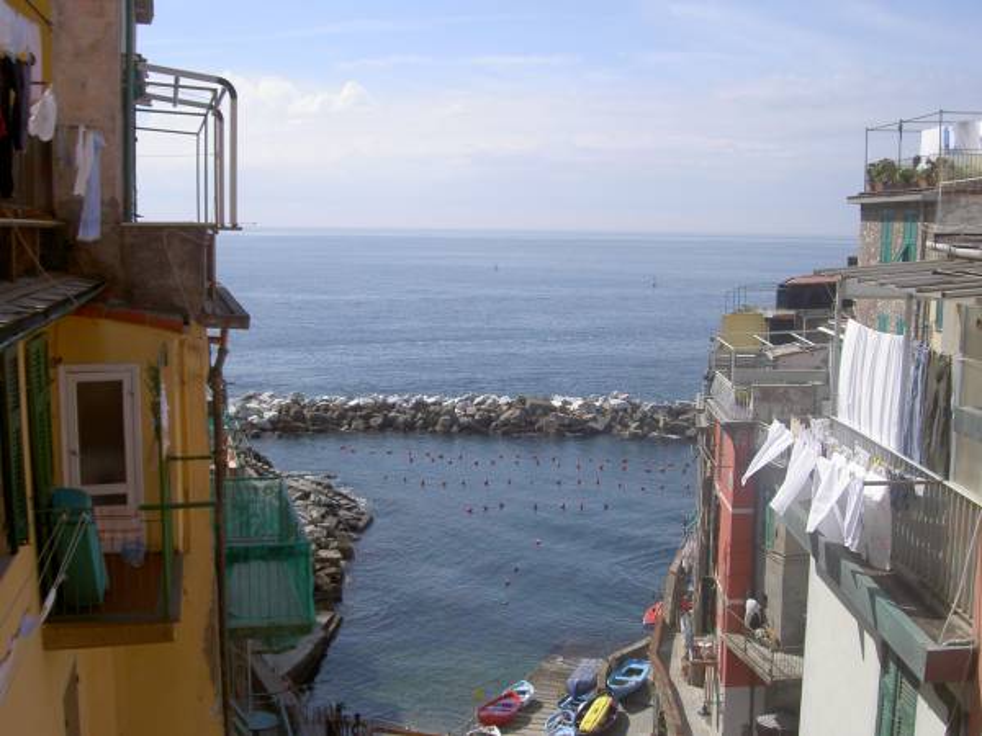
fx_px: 1106
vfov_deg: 36.8
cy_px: 368
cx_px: 491
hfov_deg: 47.9
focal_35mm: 39
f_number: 4.7
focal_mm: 8
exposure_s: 1/640
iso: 100
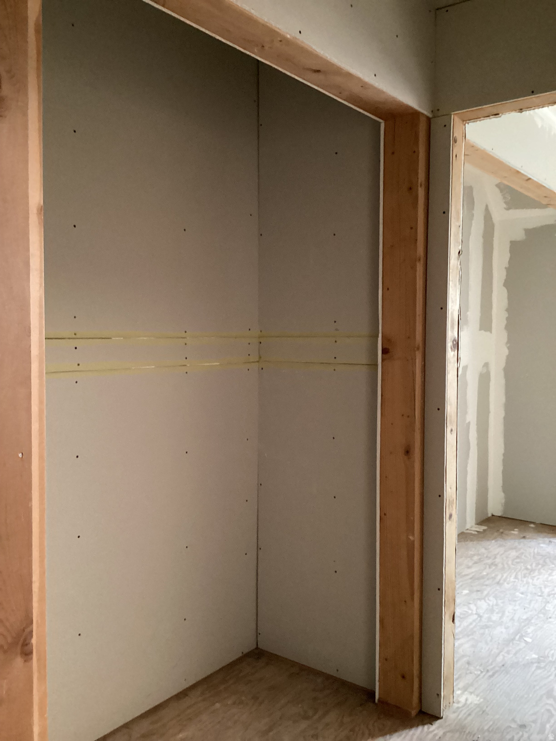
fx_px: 664
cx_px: 278
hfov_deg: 45.4
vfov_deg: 58.4
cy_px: 370
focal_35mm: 31
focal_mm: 3.3
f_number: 2.4
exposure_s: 1/24
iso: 800
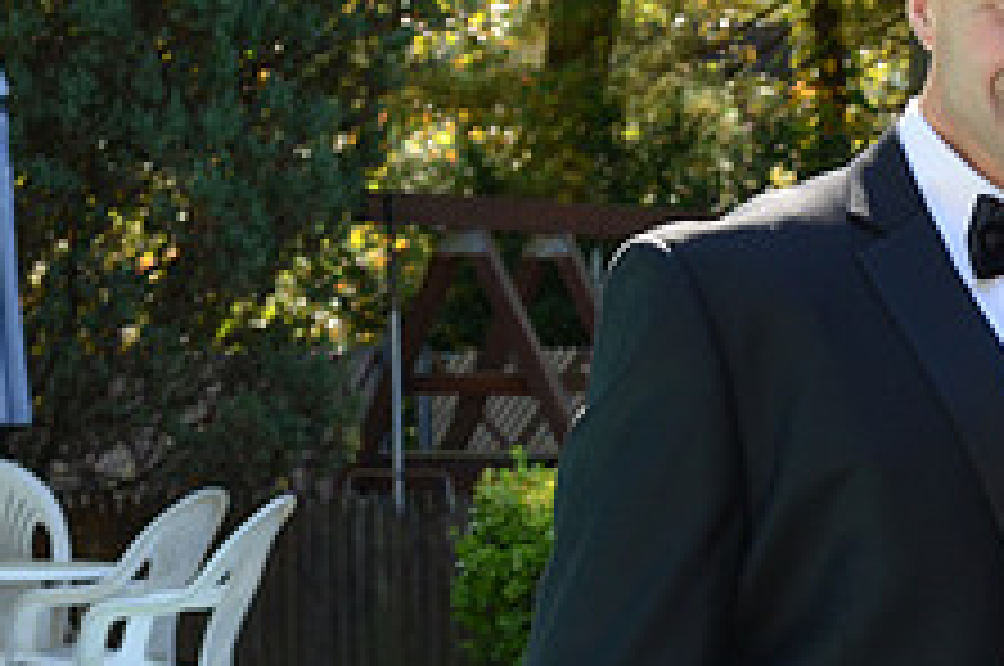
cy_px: 468
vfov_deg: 9.2
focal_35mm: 148
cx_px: 963
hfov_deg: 13.7
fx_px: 4122
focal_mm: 38
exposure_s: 1/100
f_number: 7.1
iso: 500
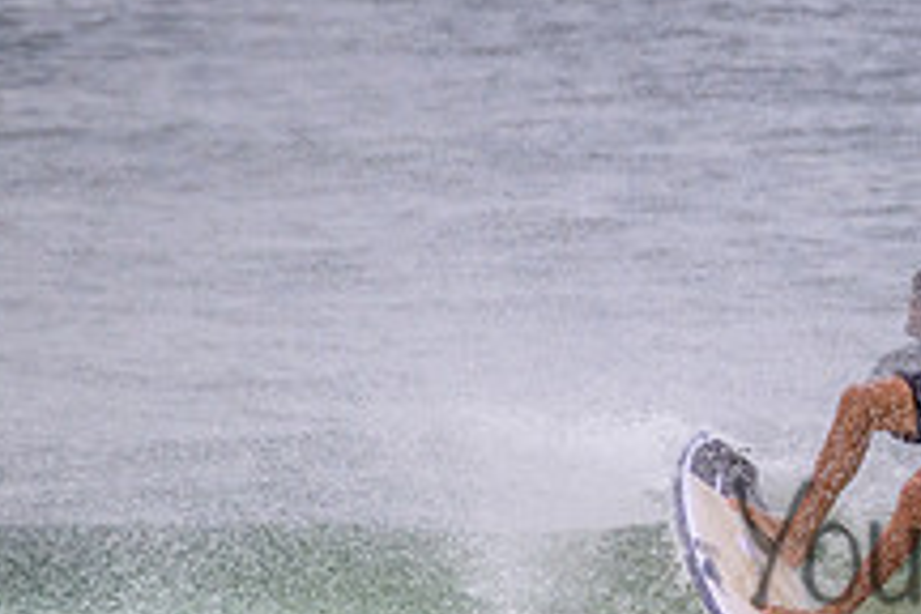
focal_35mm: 2151
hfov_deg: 1.0
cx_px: 1173
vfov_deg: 0.6
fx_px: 55025
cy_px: 505
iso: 1250
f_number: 11
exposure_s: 1/2000
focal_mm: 800
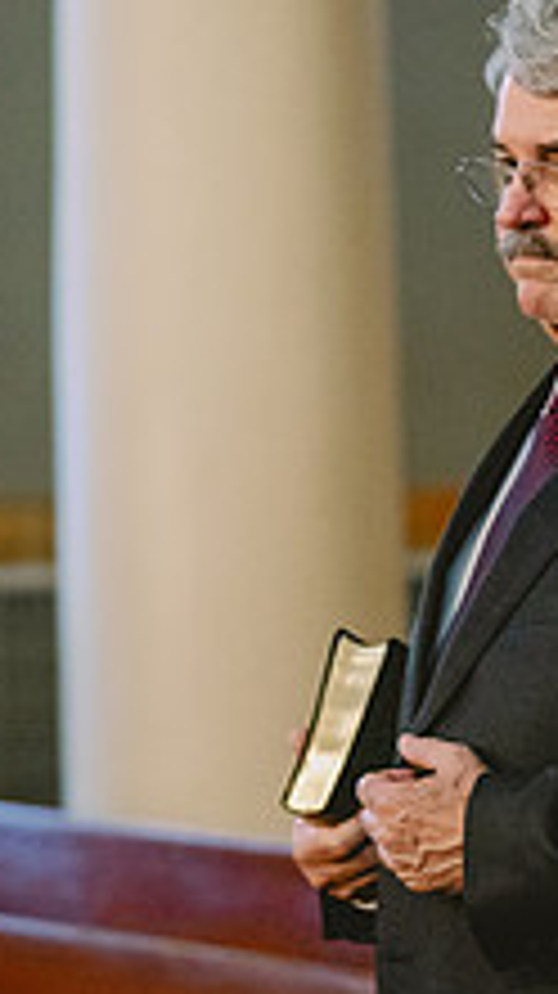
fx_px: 6457
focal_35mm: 245
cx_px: 842
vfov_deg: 8.8
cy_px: 654
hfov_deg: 4.9
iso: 3200
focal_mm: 89
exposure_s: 1/125
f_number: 2.8
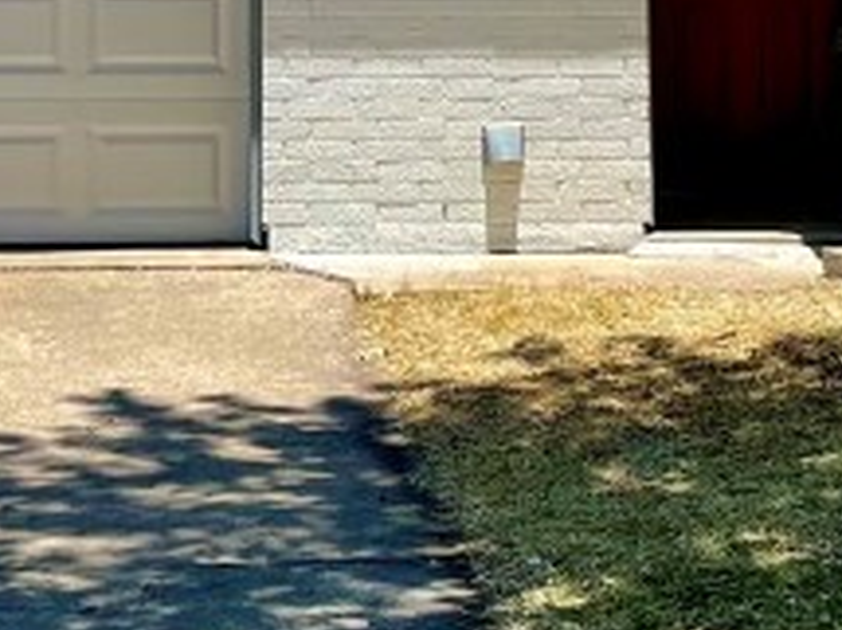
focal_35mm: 124
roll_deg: -0.1
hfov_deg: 15.9
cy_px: -78
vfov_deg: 11.7
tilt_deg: +3.6
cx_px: 337
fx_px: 3014
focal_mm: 4.2
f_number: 1.6
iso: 32
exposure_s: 1/2564
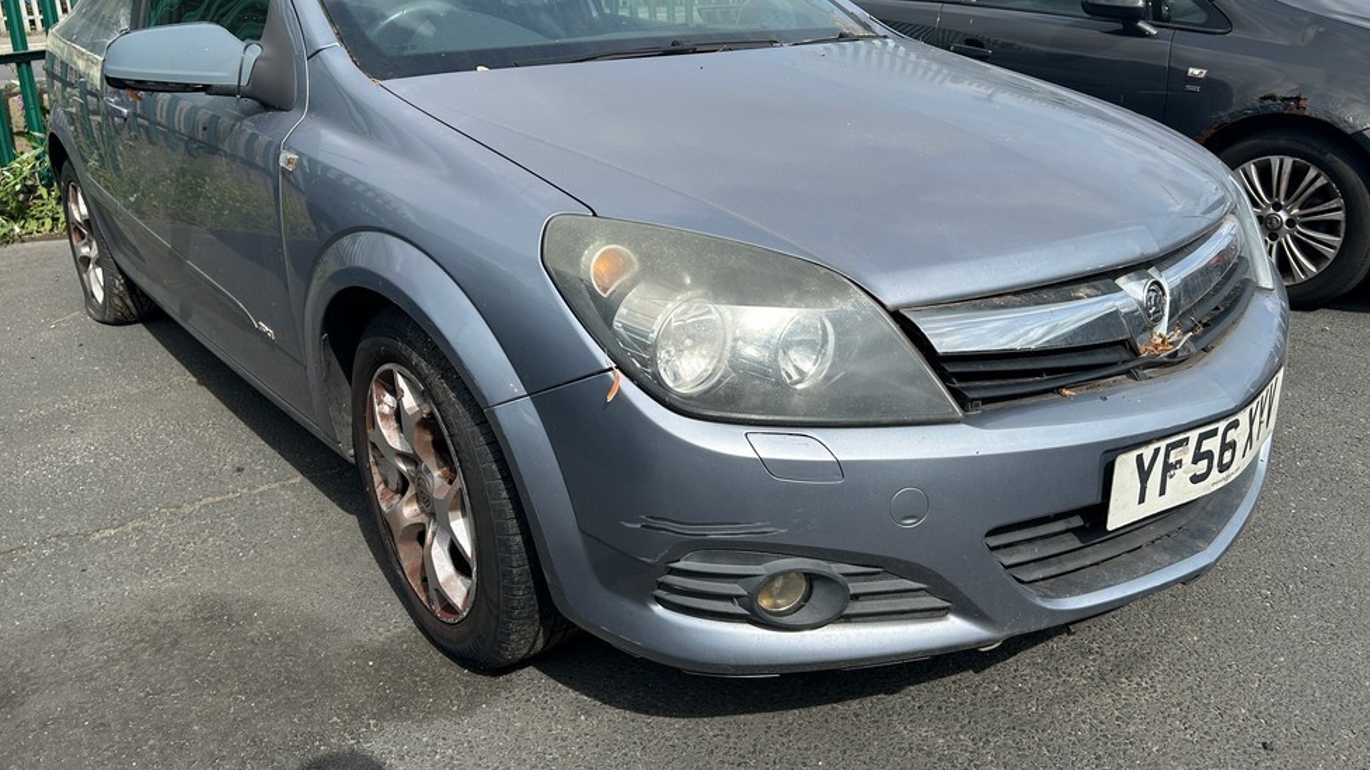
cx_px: 697
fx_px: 1053
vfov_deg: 40.1
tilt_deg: -18.9
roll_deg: +1.0
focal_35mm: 29
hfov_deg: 66.1
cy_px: 331
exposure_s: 1/3257
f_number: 1.5
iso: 50
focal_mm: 5.7
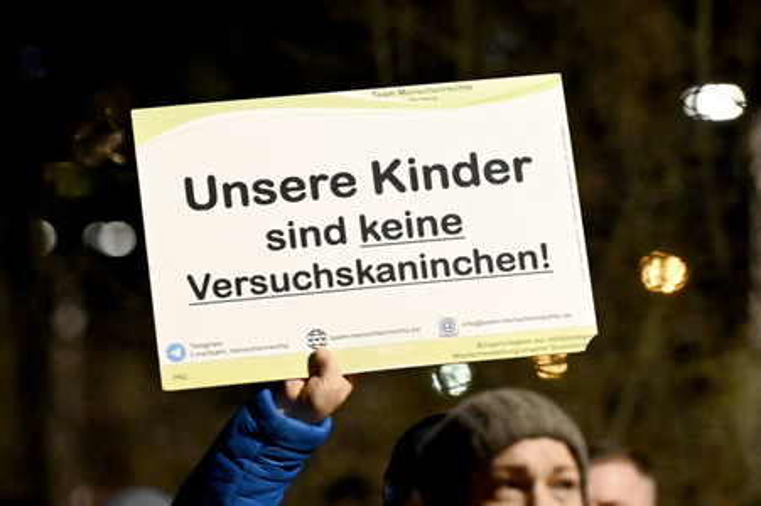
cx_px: 380
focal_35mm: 160
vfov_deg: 8.6
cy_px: 253
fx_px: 3380
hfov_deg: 12.8
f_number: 2.8
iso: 12800
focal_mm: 160
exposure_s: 1/125
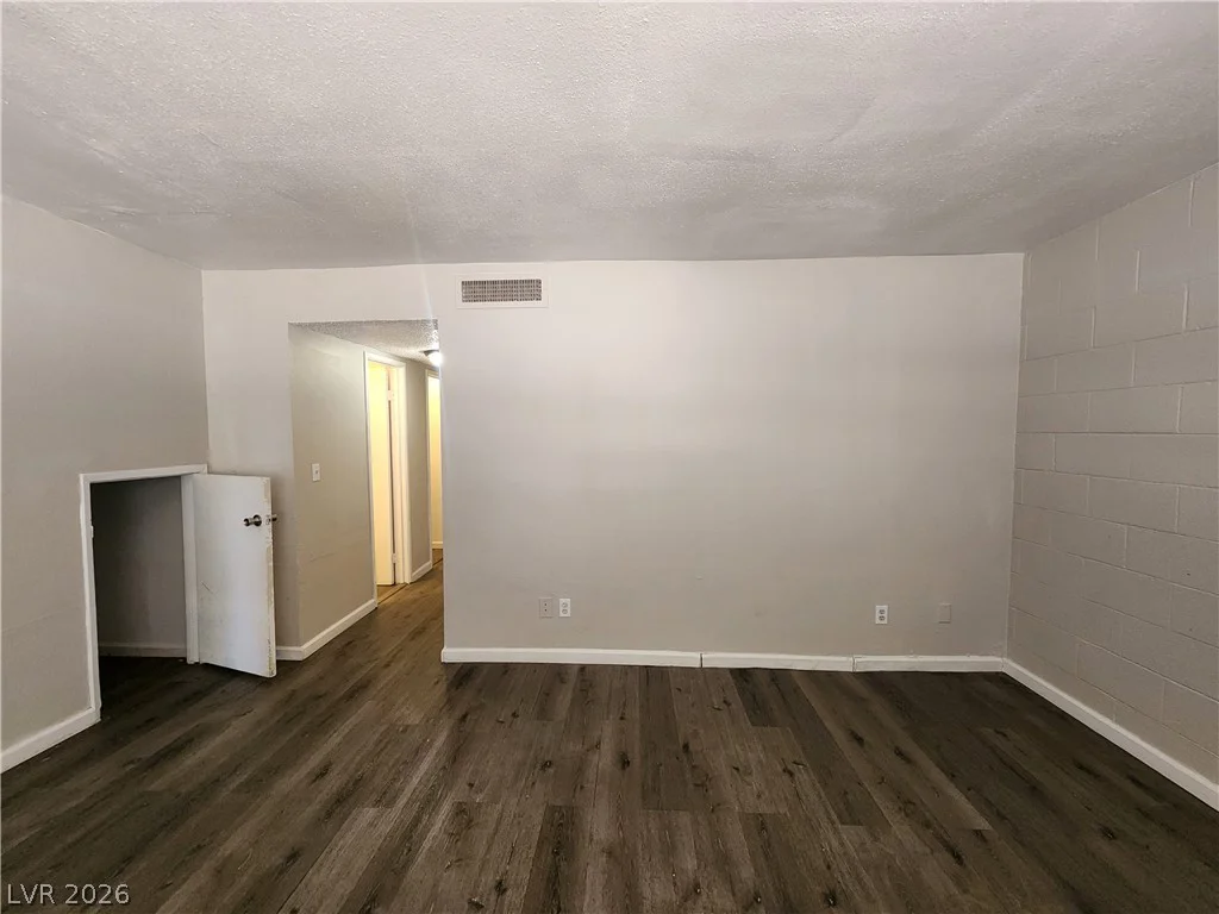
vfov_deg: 89.9
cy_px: 457
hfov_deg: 106.2
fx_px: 458
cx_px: 610
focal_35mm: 13
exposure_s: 1/60
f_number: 2.2
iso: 400
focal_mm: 2.2
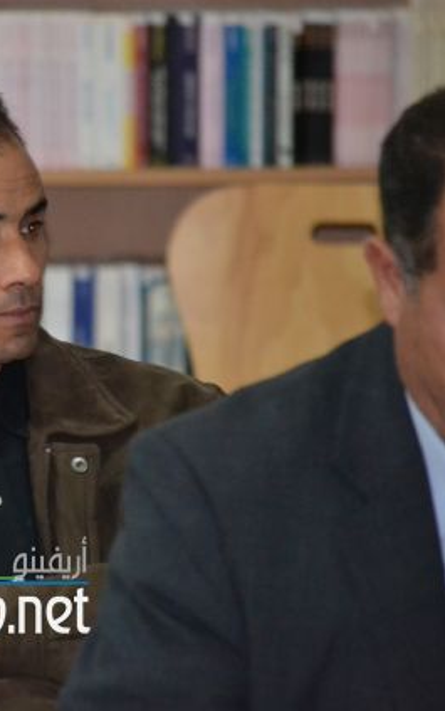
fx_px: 8950
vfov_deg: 4.5
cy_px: 356
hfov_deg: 2.8
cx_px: -37
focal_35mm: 462
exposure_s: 1/60
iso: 3200
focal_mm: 200
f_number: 5.6
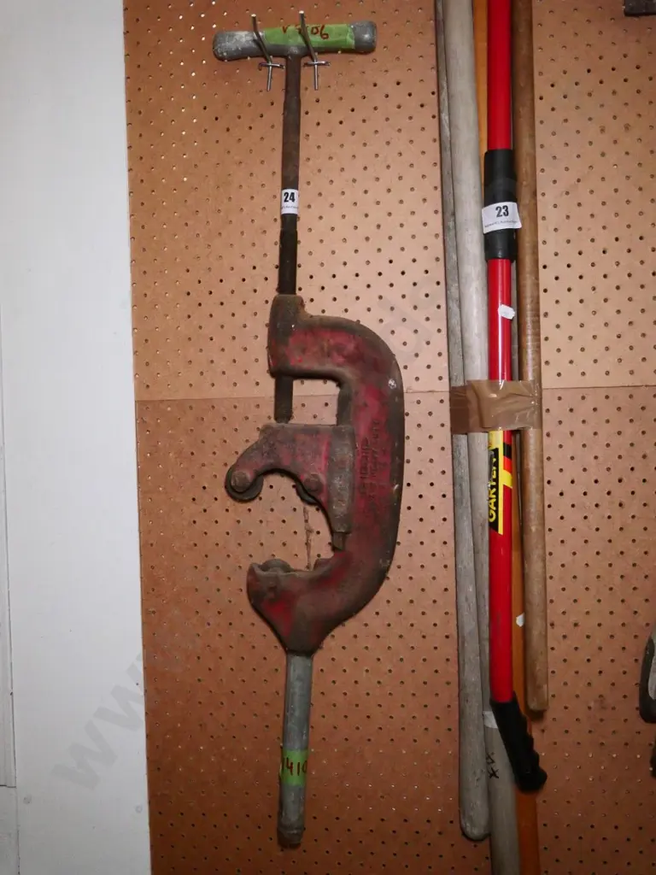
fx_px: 910
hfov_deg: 39.7
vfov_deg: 51.4
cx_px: 328
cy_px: 438
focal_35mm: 36
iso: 6400
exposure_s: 1/500
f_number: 3.9
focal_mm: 18
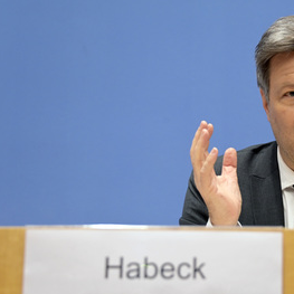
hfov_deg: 16.4
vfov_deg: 16.6
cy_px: 148
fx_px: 1009
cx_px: 250
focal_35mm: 105
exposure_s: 1/320
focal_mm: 72
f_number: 5
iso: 3200
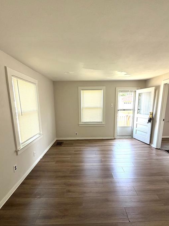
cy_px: 124
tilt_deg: -10.3
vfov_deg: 94.2
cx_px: 90
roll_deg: -0.3
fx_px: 104
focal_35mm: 16
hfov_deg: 78.0
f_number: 2.2
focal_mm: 2.22
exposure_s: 1/121
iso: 160
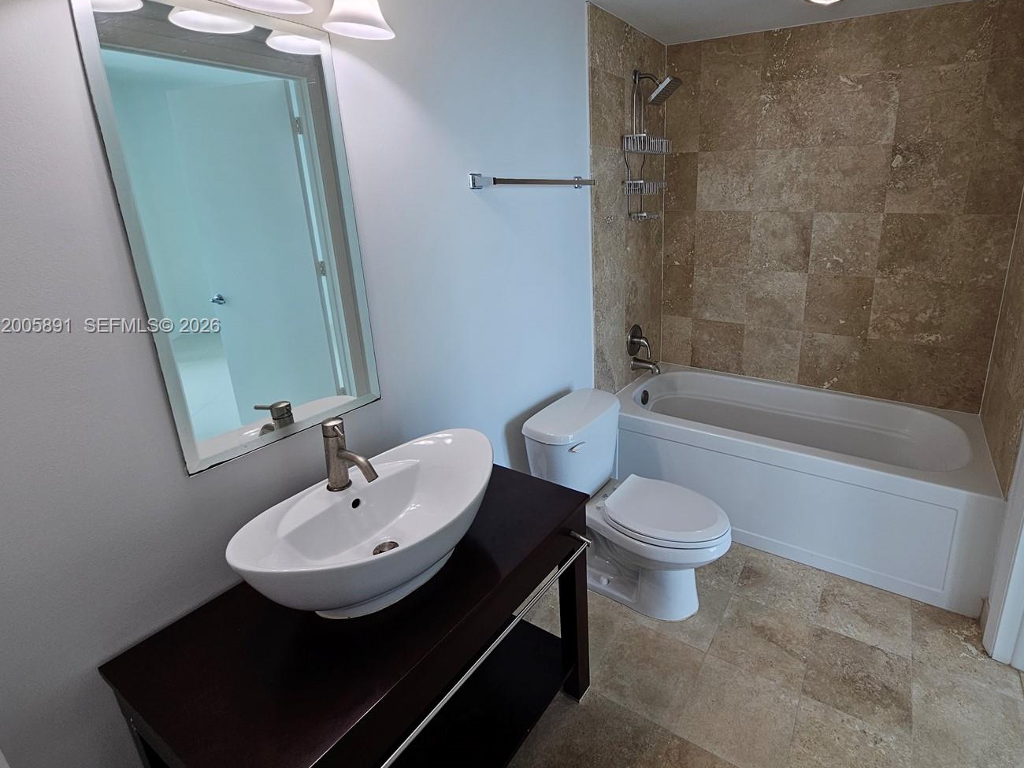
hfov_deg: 93.5
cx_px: 605
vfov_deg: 77.6
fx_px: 473
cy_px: 327
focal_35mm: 16
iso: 64
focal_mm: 2.2
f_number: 2.2
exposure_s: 1/120
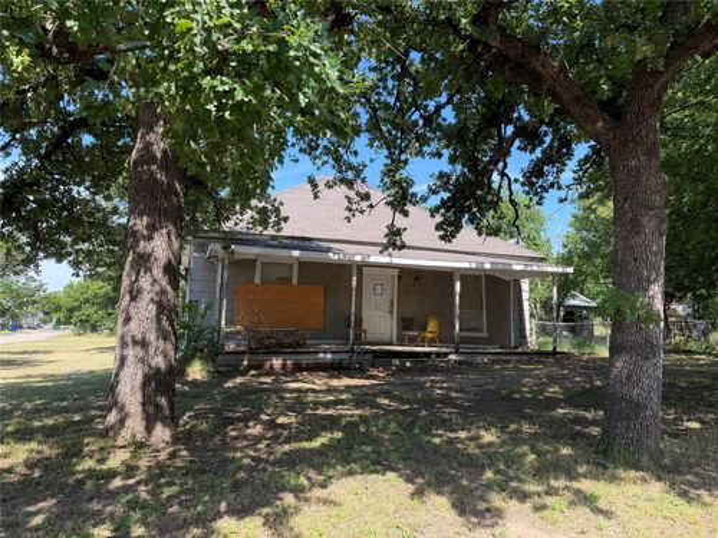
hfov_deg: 71.6
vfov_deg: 56.8
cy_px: 269
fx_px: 498
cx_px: 359
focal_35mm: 24
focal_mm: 6.76
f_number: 1.78
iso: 80
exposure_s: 1/931
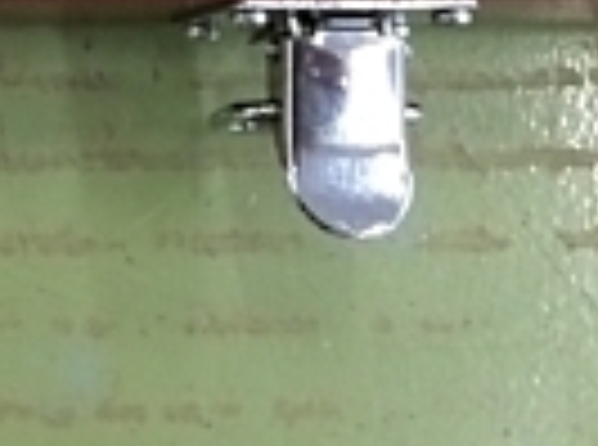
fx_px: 2412
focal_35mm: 140
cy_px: -514
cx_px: -531
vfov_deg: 9.7
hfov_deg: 12.7
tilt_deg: -73.5
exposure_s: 1/30
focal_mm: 4.15
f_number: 2.2
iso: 80
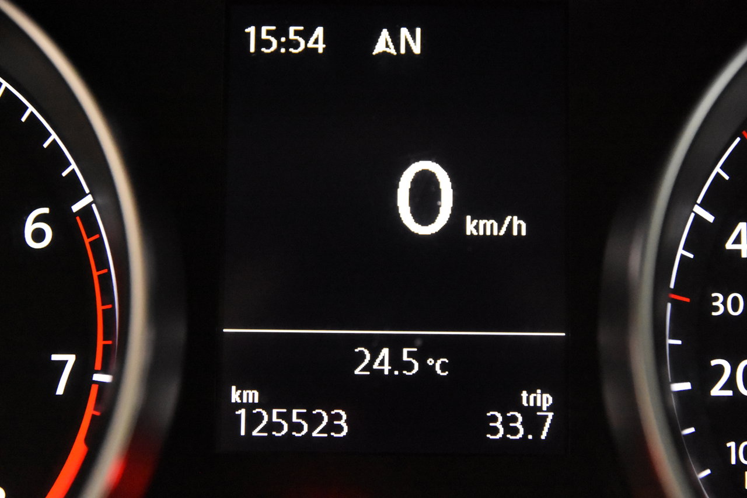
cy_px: 249
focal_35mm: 105
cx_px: 374
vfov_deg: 13.0
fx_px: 2178
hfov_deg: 19.5
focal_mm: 70
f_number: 4
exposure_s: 1/125
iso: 10000
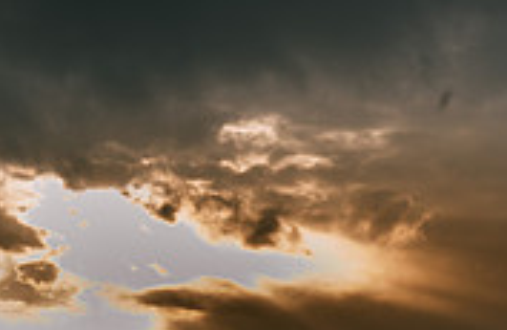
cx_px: 153
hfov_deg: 25.4
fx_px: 1118
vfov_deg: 15.2
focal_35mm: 80
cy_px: 529
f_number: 6.3
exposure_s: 1/200
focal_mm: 24
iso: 64
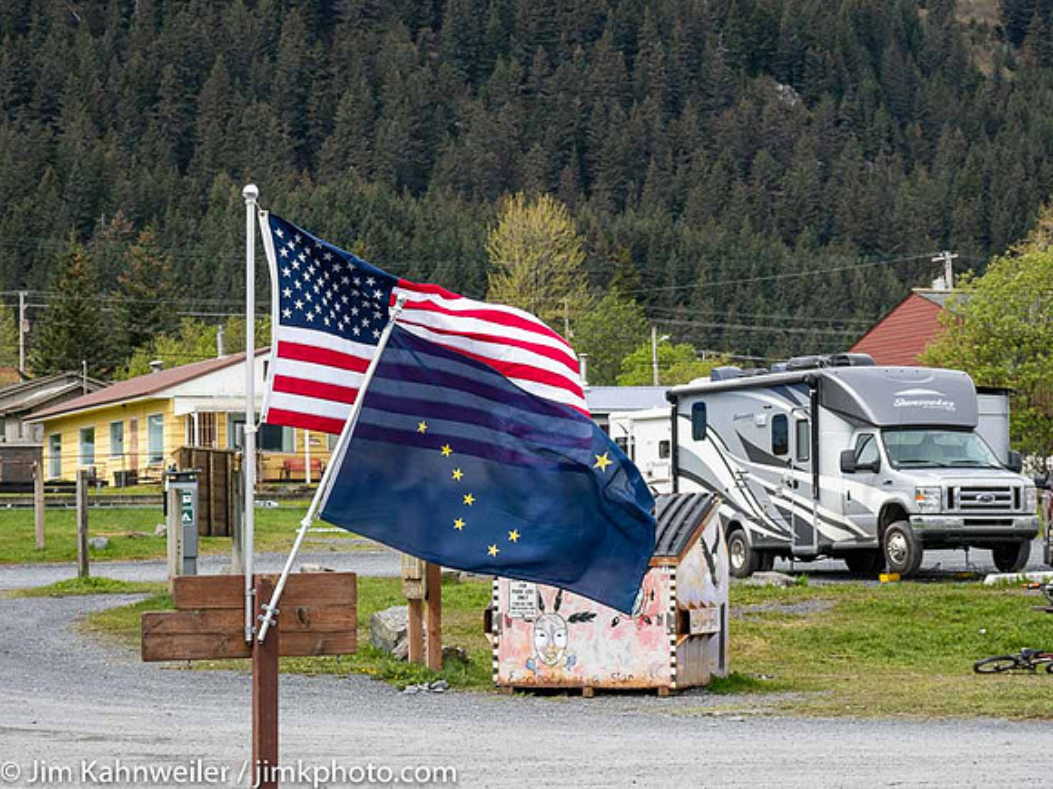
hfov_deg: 18.2
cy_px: 394
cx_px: 526
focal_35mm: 108
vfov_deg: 13.7
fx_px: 3285
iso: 400
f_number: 6.3
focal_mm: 54
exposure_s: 1/1000
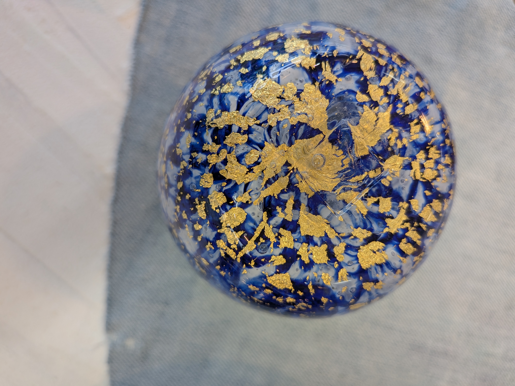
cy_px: 193
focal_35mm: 24
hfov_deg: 71.6
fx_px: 357
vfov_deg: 56.8
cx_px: 258
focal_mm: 4.53
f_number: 1.7
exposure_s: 1/392
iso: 27
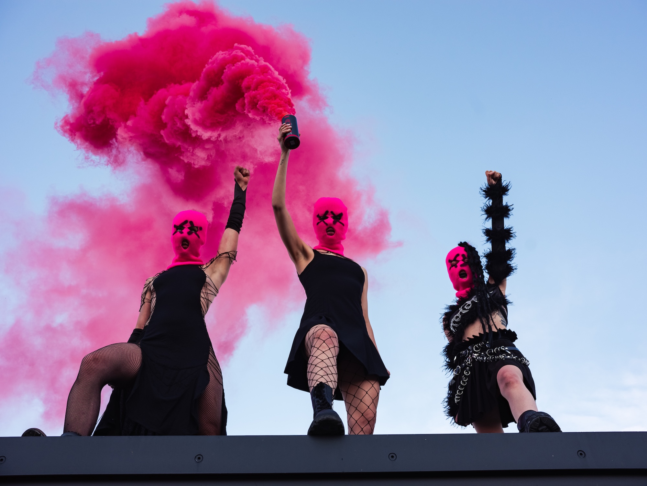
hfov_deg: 46.8
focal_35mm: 40
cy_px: 243
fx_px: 748
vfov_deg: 36.0
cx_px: 324
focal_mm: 50
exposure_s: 1/250
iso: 800
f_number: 9
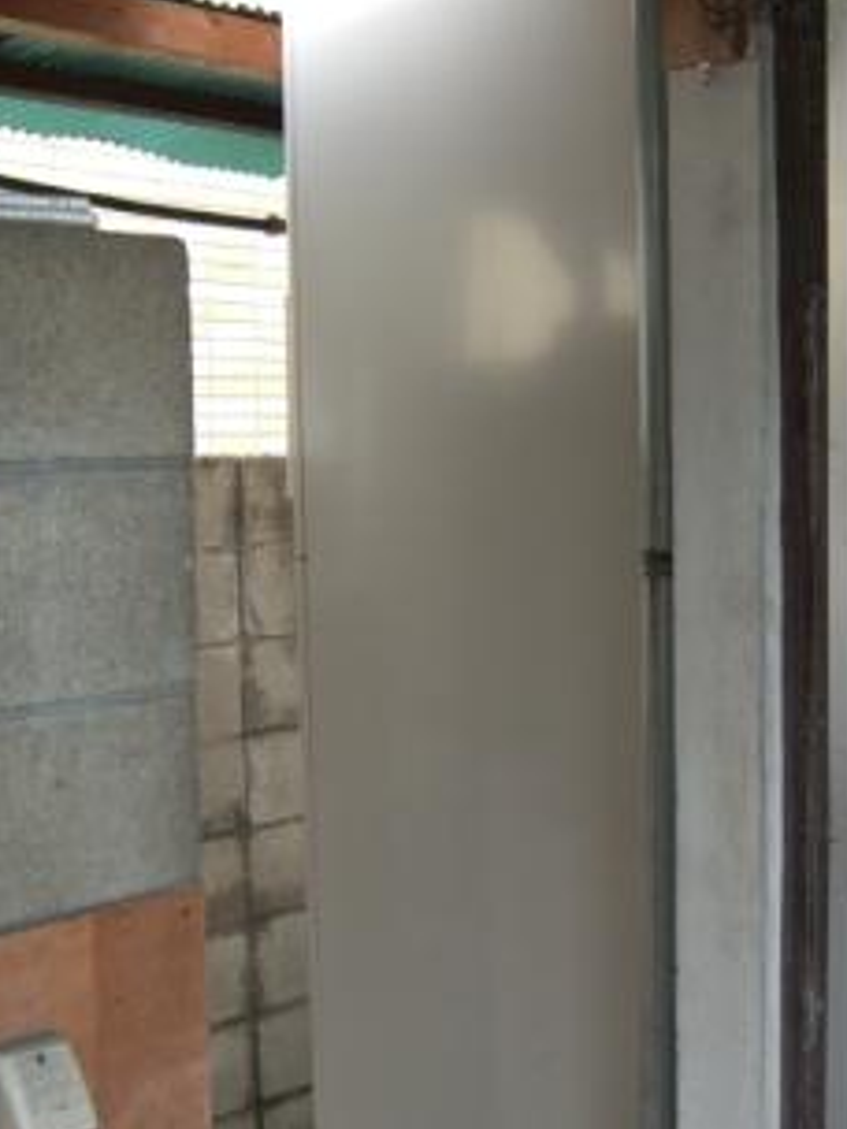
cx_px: 472
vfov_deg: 34.3
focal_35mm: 56
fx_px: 1827
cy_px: 576
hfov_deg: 26.1
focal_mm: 7.9
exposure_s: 1/100
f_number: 2.8
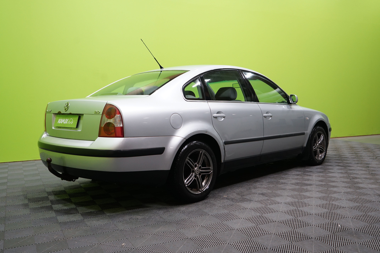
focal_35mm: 33
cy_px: 126
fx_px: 348
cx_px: 190
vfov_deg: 40.0
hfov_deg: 57.2
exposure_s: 1/100
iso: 1000
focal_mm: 33
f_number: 4.5
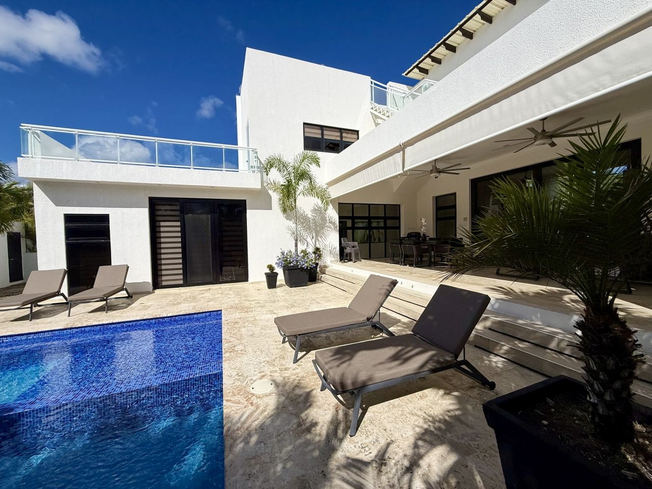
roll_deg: +1.5
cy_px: 244
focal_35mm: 14
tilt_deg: +0.1
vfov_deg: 85.7
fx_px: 264
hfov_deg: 102.1
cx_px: 326
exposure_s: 1/6173
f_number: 2.2
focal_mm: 2.22
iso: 50
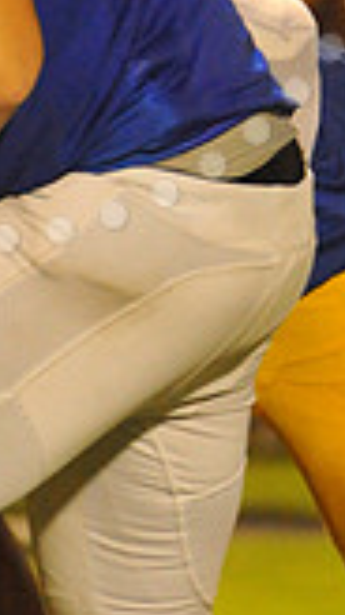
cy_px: -206
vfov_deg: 1.0
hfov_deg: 0.5
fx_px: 36260
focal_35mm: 2225
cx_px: -34
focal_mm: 600
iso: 6400
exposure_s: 1/160
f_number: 6.3
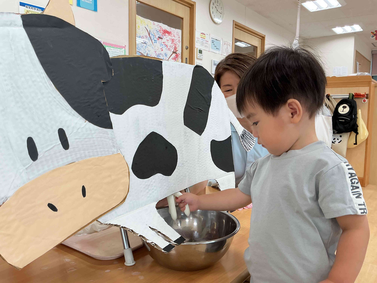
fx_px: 316
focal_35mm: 29
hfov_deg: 61.7
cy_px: 142
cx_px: 188
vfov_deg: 48.2
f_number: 1.8
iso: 50
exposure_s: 1/100
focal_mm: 3
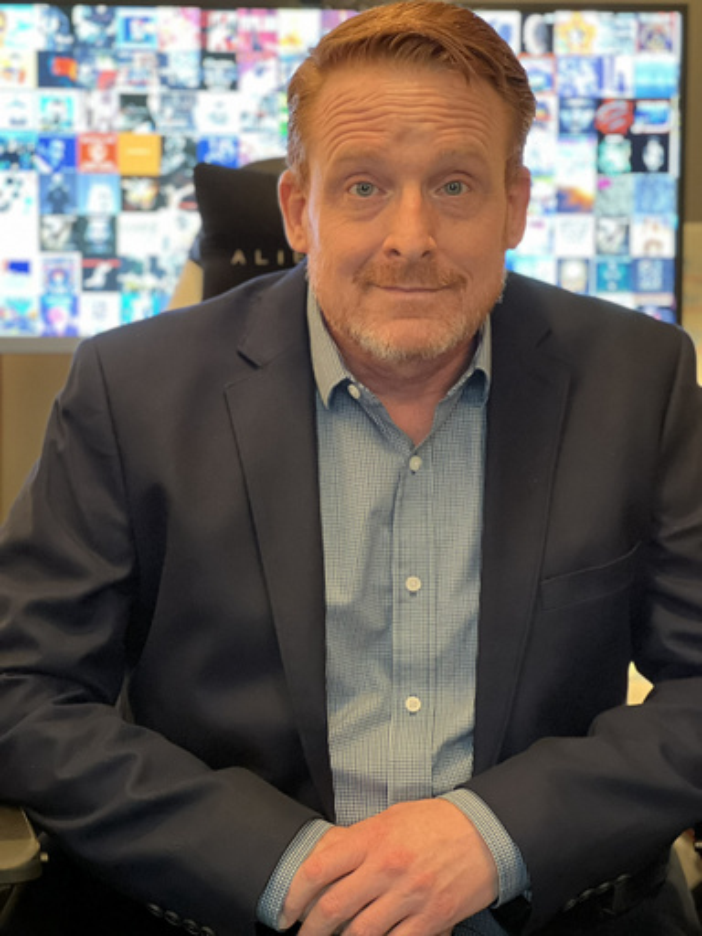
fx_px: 2082
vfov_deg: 25.3
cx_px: 351
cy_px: 468
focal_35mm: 77
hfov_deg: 19.1
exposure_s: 1/15
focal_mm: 9
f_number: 2.8
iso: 1000
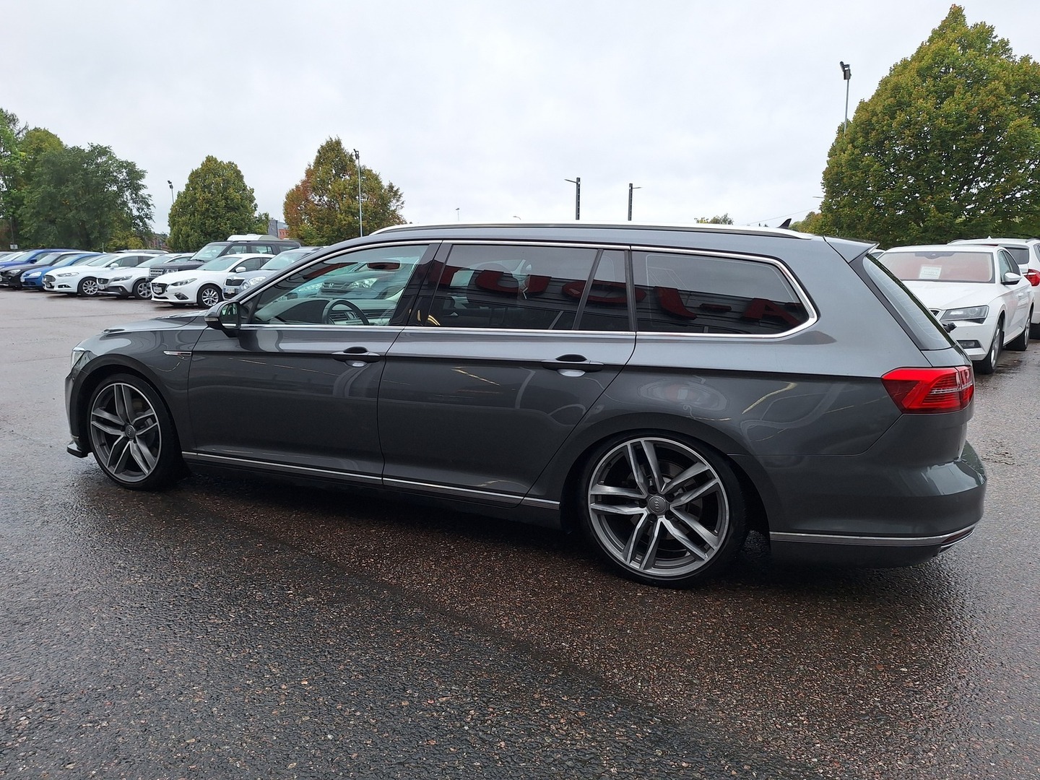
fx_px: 691
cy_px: 390
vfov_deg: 58.9
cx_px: 520
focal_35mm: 23
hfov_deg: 73.9
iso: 40
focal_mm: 5.54
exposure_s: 1/684
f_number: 1.8
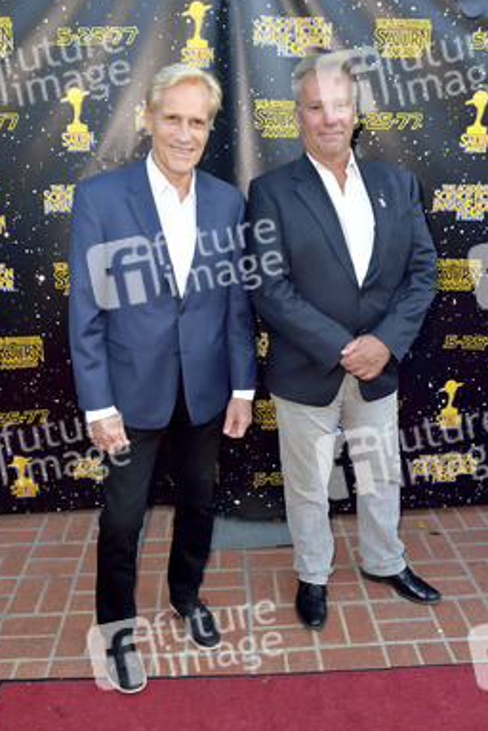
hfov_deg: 51.3
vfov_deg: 71.5
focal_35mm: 25
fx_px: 508
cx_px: 241
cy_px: 360
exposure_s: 1/320
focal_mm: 24
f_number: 6.3
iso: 500
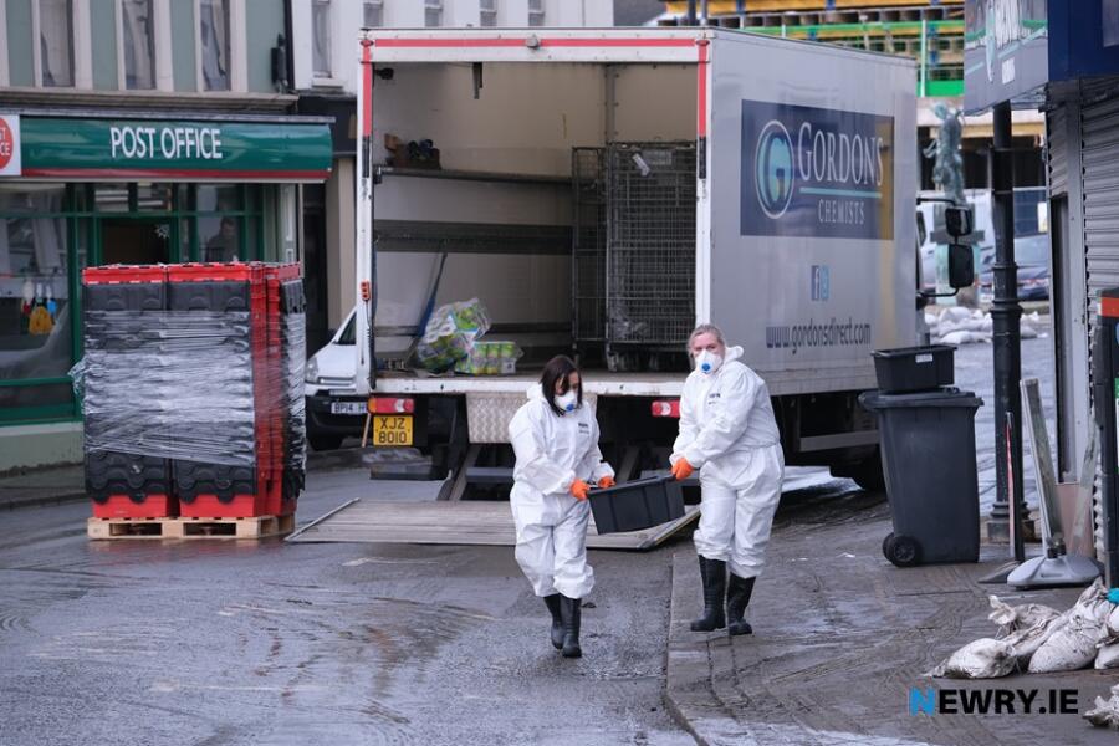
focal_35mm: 210
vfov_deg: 6.5
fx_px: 6527
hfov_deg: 9.8
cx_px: 560
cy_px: 373
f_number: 5.6
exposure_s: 1/280
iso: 400
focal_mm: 140
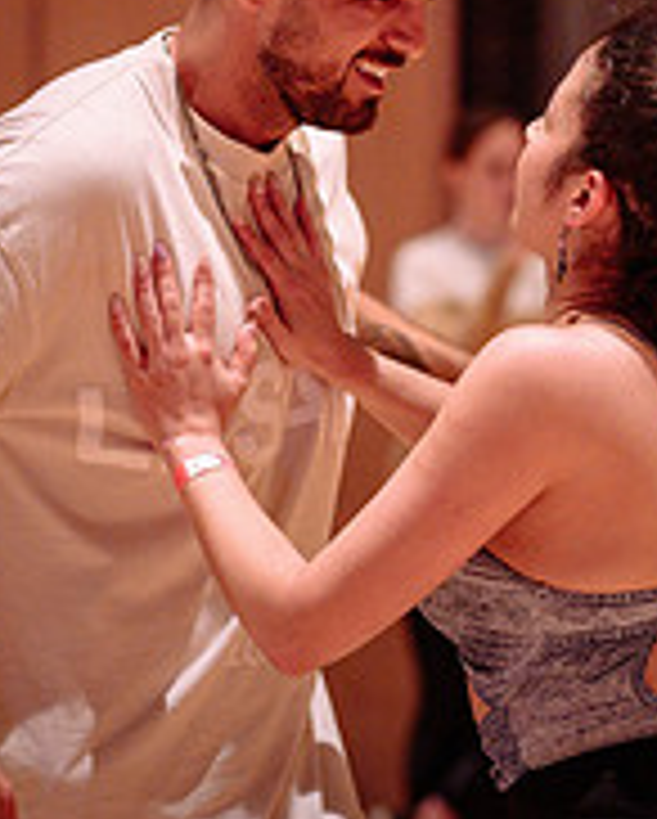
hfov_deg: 9.3
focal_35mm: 167
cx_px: 459
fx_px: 4052
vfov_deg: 11.5
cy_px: 480
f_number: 1.4
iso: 1600
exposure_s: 1/250
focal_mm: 50
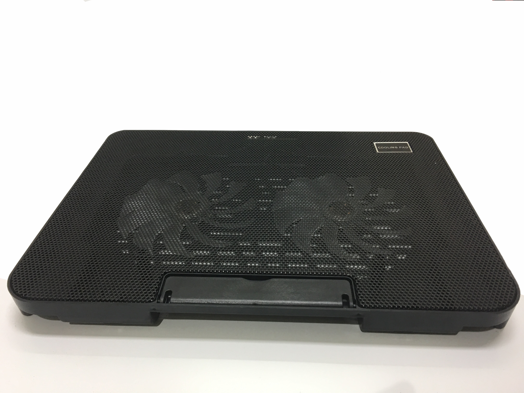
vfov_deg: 48.2
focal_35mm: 29
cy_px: 196
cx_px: 262
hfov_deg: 61.7
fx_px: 439
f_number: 2.2
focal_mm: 4.15
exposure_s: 1/17
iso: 40
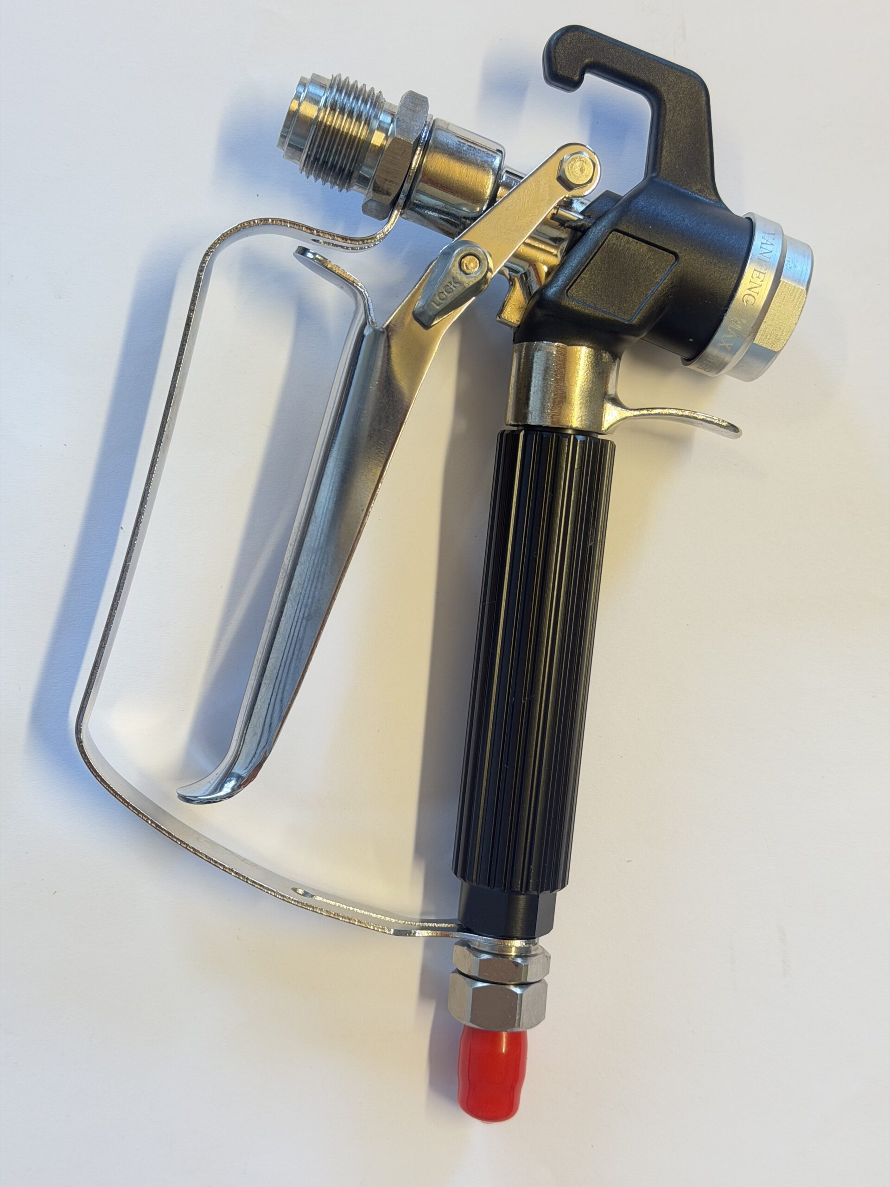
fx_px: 1645
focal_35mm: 48
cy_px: 594
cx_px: 445
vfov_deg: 39.7
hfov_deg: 30.3
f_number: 1.78
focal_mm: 6.76
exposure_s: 1/50
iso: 50
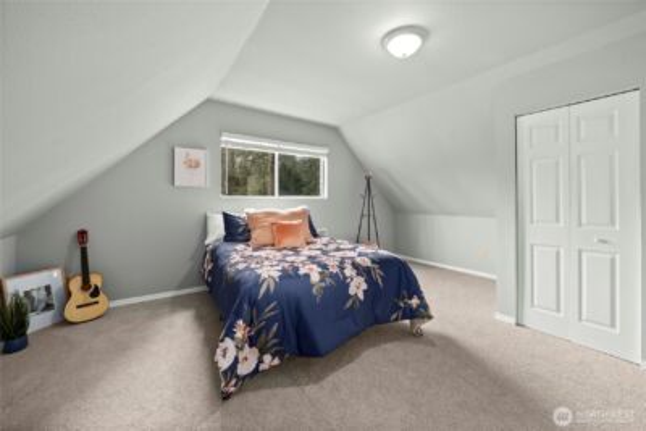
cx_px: 323
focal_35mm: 13
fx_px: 233
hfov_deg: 108.3
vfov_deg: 85.5
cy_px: 216
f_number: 6.3
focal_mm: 13
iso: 1000
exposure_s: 1/5
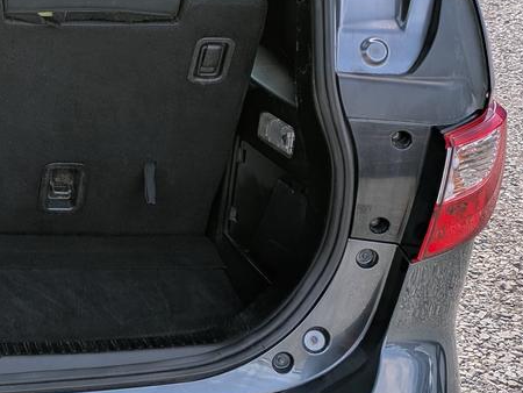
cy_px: 85
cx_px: -95
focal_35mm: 71
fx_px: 1073
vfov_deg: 20.5
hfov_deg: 24.9
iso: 37
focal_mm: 5.43
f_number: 1.89
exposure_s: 1/899
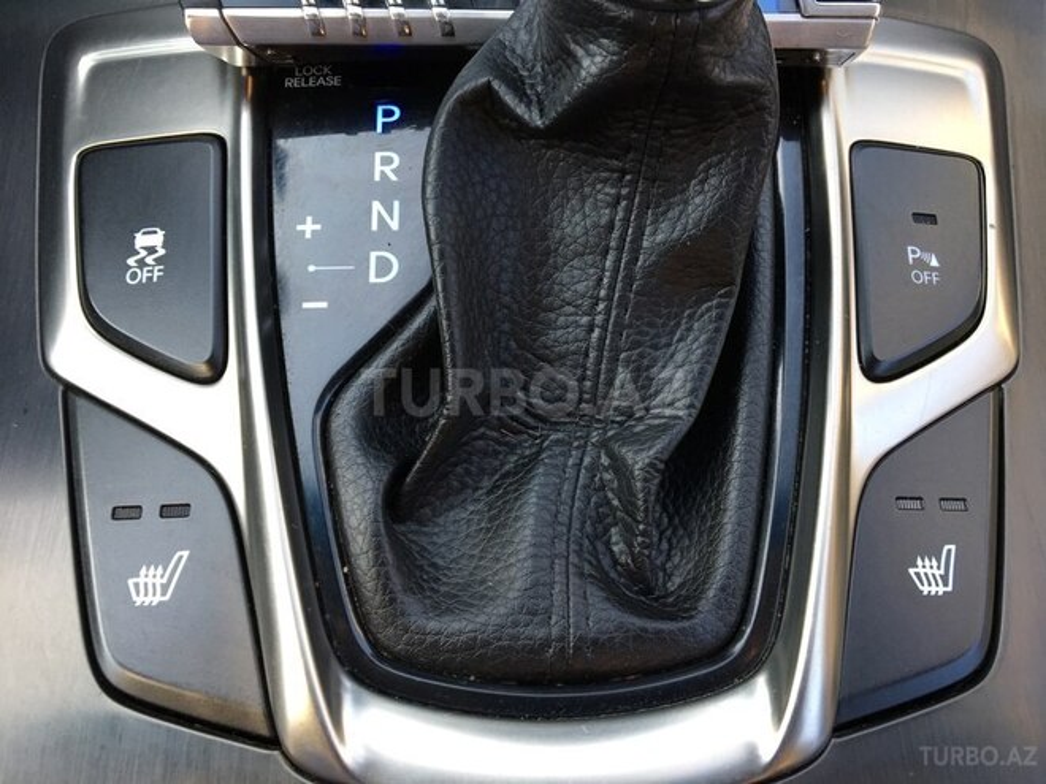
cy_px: 392
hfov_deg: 61.7
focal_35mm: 29
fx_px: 876
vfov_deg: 48.2
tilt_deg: -68.3
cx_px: 523
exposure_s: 1/50
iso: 25
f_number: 2.2
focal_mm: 4.15
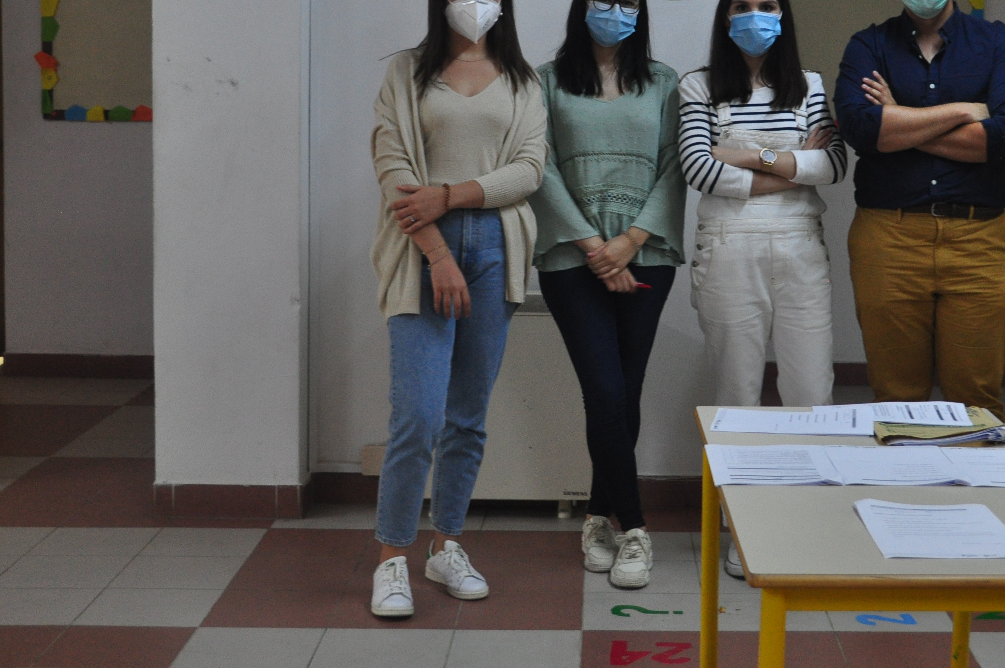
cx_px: 689
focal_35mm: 65
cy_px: 205
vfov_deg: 20.8
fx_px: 1812
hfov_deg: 30.7
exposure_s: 1/15
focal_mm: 28
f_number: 4.5
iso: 900
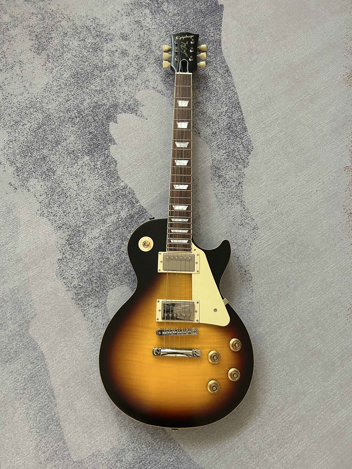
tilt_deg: -76.1
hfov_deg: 53.1
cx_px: 176
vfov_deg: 67.3
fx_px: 353
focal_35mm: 26
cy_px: 234
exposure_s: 1/60
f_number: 1.5
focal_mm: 5.7
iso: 320
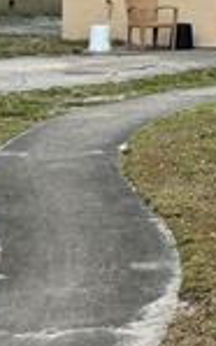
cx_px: 678
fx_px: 1395
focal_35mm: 148
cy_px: -56
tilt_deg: +0.4
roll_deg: -1.2
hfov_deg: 7.6
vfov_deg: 13.8
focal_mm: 5.7
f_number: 1.5
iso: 50
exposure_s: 1/3571
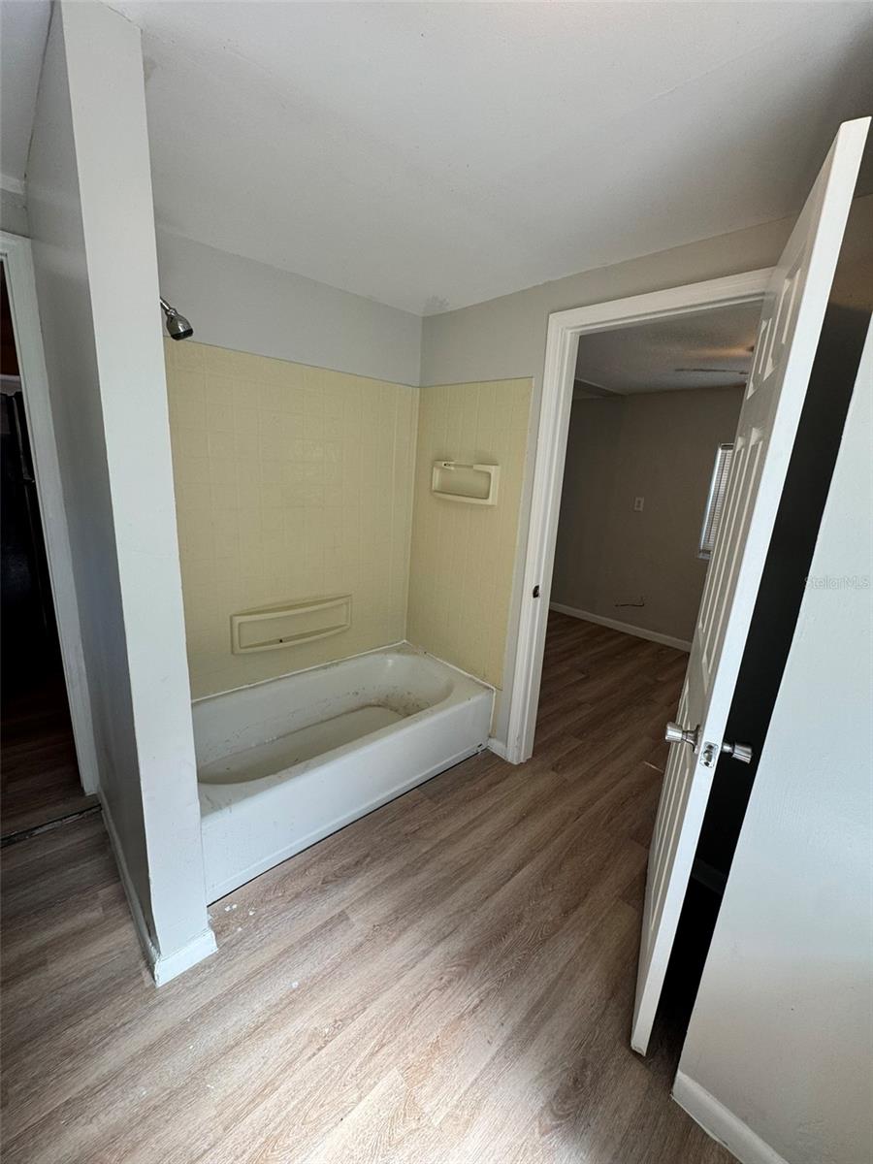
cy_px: 582
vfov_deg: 102.1
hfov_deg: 85.7
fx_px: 471
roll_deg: -1.2
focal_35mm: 14
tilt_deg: -12.2
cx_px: 436
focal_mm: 2.22
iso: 100
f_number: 2.2
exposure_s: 1/120
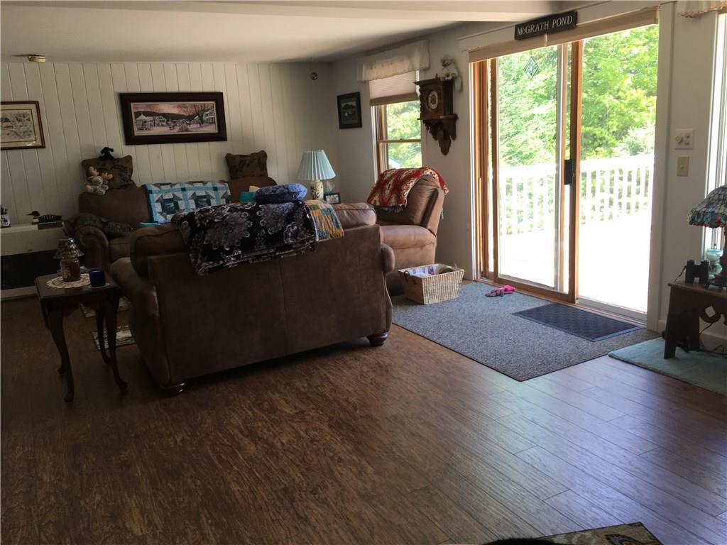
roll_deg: +3.1
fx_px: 609
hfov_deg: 61.7
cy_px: 272
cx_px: 364
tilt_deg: -12.0
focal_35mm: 29
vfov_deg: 48.2
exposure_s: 1/60
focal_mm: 4.15
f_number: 2.2
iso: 32
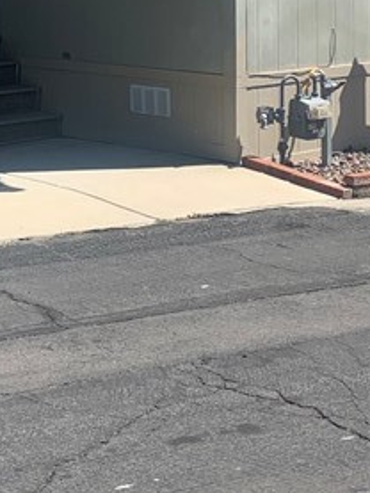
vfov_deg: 19.7
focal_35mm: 96
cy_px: -21
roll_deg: +0.7
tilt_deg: -0.6
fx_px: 1367
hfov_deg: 15.2
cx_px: 41
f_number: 1.8
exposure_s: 1/2114
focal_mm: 4.25
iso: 25
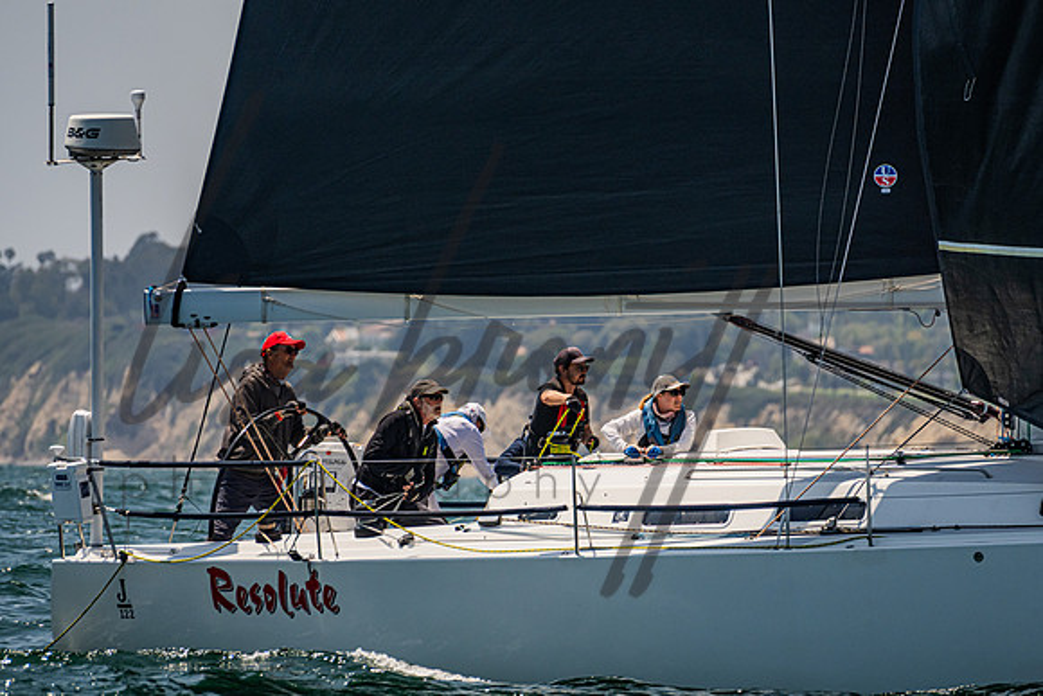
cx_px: 541
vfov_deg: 2.6
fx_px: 15128
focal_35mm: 522
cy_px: 252
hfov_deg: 3.9
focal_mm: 400
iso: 500
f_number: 8
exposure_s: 1/2500
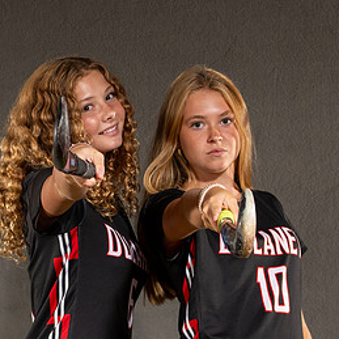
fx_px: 2548
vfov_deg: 7.6
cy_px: 178
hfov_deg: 7.6
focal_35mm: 230
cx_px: 101
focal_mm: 70
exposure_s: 1/100
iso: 160
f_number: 6.3
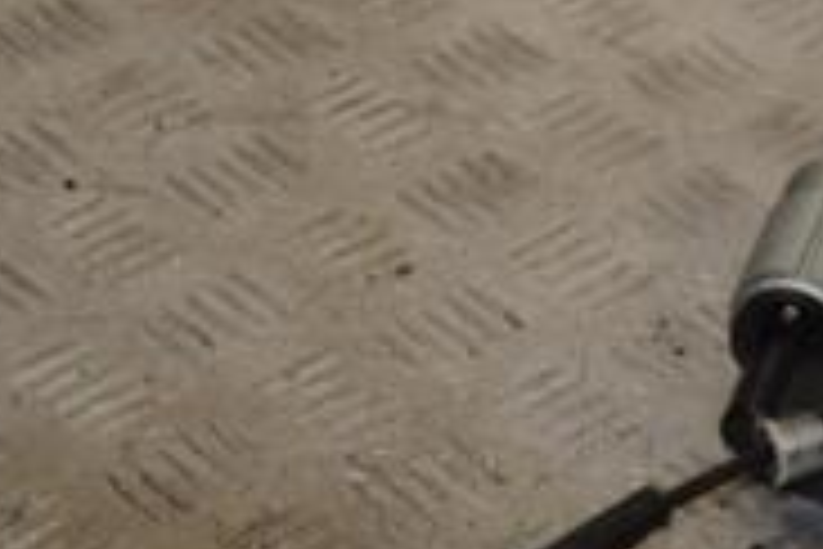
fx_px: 3589
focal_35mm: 157
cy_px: 886
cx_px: 989
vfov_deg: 8.5
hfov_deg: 12.8
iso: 800
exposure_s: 1/200
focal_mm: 32
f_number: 9
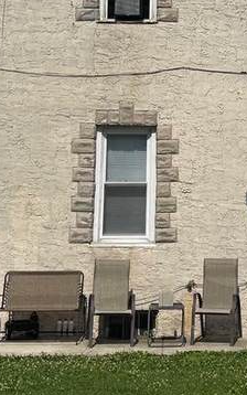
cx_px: 235
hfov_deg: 14.2
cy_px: 44
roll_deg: +0.0
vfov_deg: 22.3
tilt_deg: +9.8
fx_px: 979
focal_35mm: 91
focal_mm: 6.76
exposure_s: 1/12346
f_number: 1.78
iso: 80
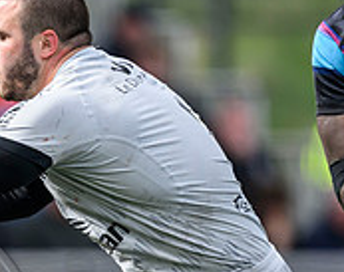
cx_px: -236
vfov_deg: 0.7
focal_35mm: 2349
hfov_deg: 0.8
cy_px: 438
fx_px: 23821
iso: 500
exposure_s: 1/2000
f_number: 4
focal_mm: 560
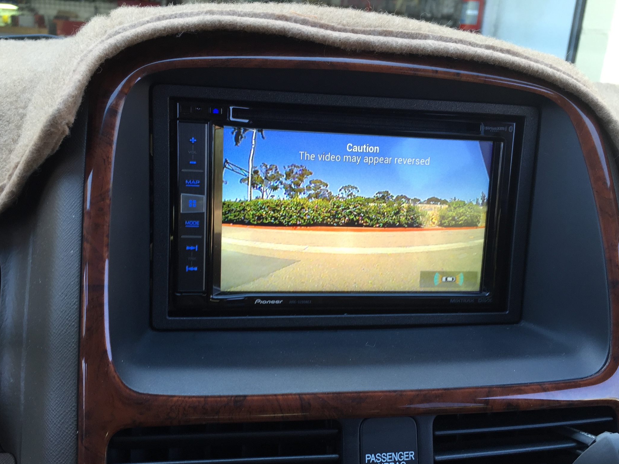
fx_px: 626
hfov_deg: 52.6
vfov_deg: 40.5
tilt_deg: -20.3
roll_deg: -4.7
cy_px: 279
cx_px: 290
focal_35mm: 35
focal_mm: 4.15
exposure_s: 1/40
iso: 32
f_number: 2.2
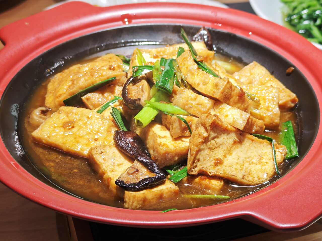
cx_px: 161
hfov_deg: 29.0
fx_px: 623
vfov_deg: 21.9
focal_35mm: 67
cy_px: 120
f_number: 2
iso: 125
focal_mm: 8.72
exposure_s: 1/100
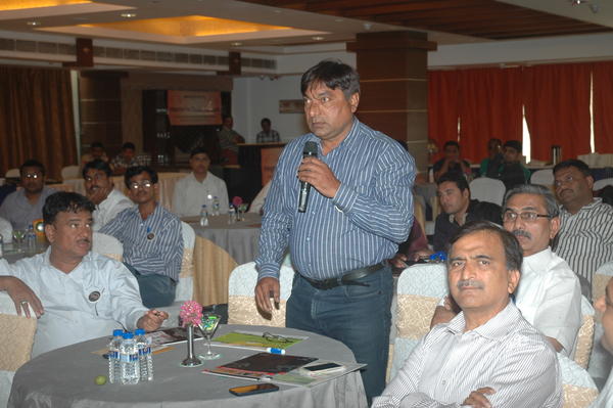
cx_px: 306
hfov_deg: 33.4
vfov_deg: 22.6
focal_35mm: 60
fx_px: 1021
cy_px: 204
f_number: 4.5
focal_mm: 40
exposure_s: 1/60
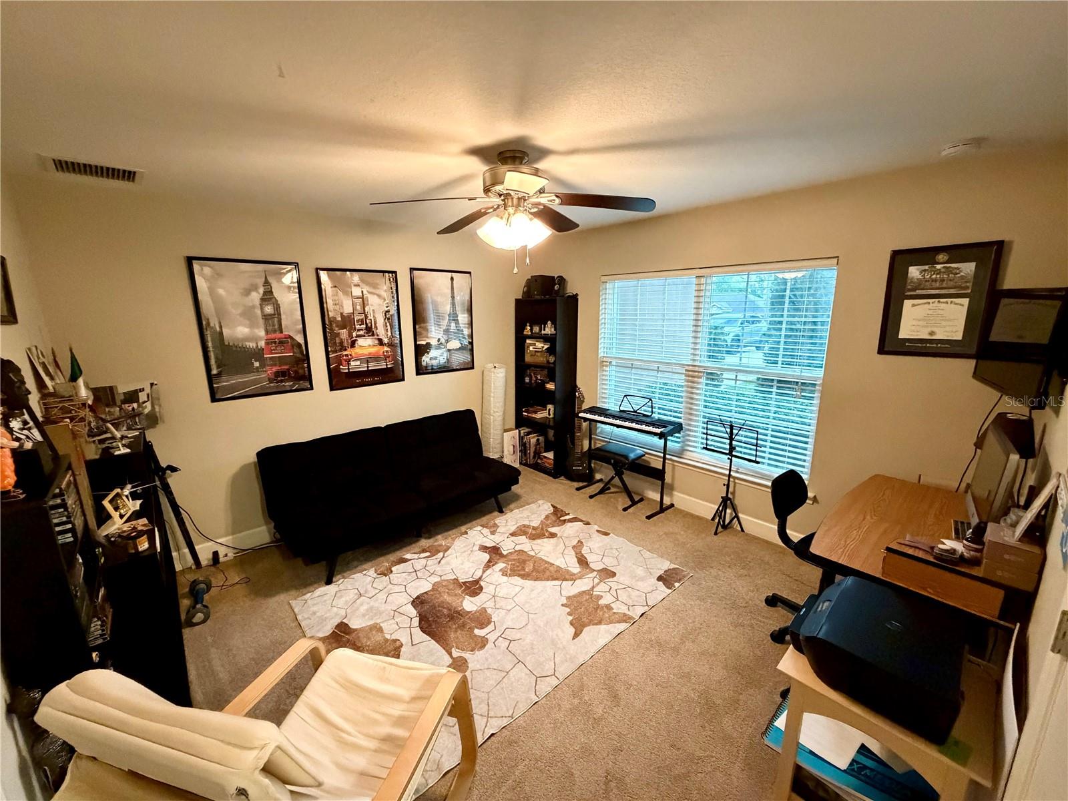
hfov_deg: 102.1
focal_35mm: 14
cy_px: 400
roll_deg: +0.7
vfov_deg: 85.7
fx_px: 432
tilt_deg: -11.4
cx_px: 534
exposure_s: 1/60
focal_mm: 2.22
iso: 1000
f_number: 2.2
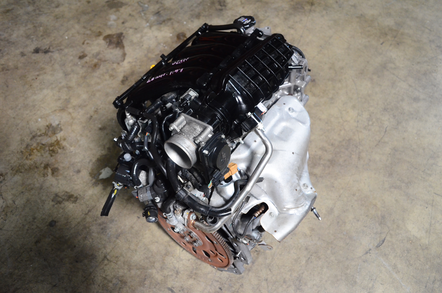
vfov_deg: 39.8
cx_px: 221
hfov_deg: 57.3
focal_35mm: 33
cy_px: 146
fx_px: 404
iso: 2500
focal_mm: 22
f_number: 4.5
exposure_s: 1/80
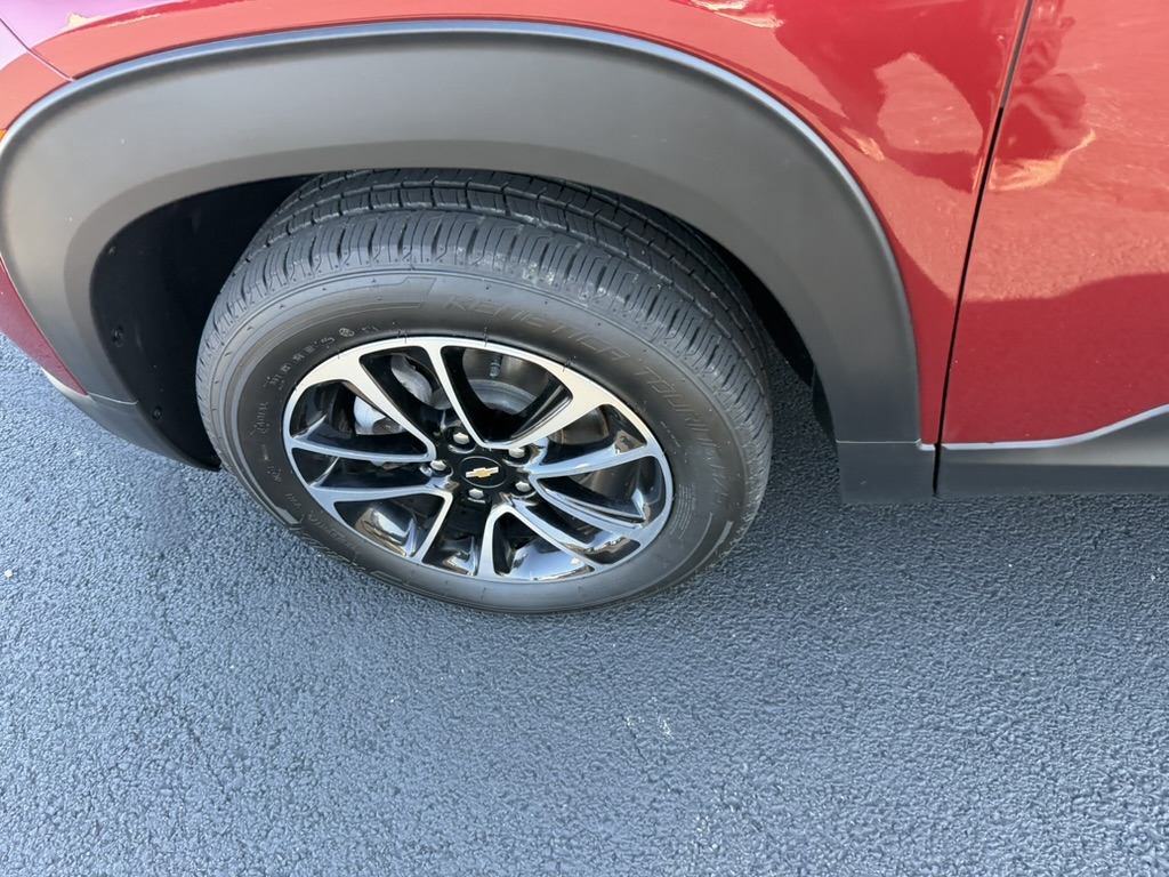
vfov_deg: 56.8
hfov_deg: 71.6
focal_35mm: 24
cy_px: 438
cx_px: 584
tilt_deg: -46.9
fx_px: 810
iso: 200
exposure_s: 1/215
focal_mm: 6.76
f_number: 1.78
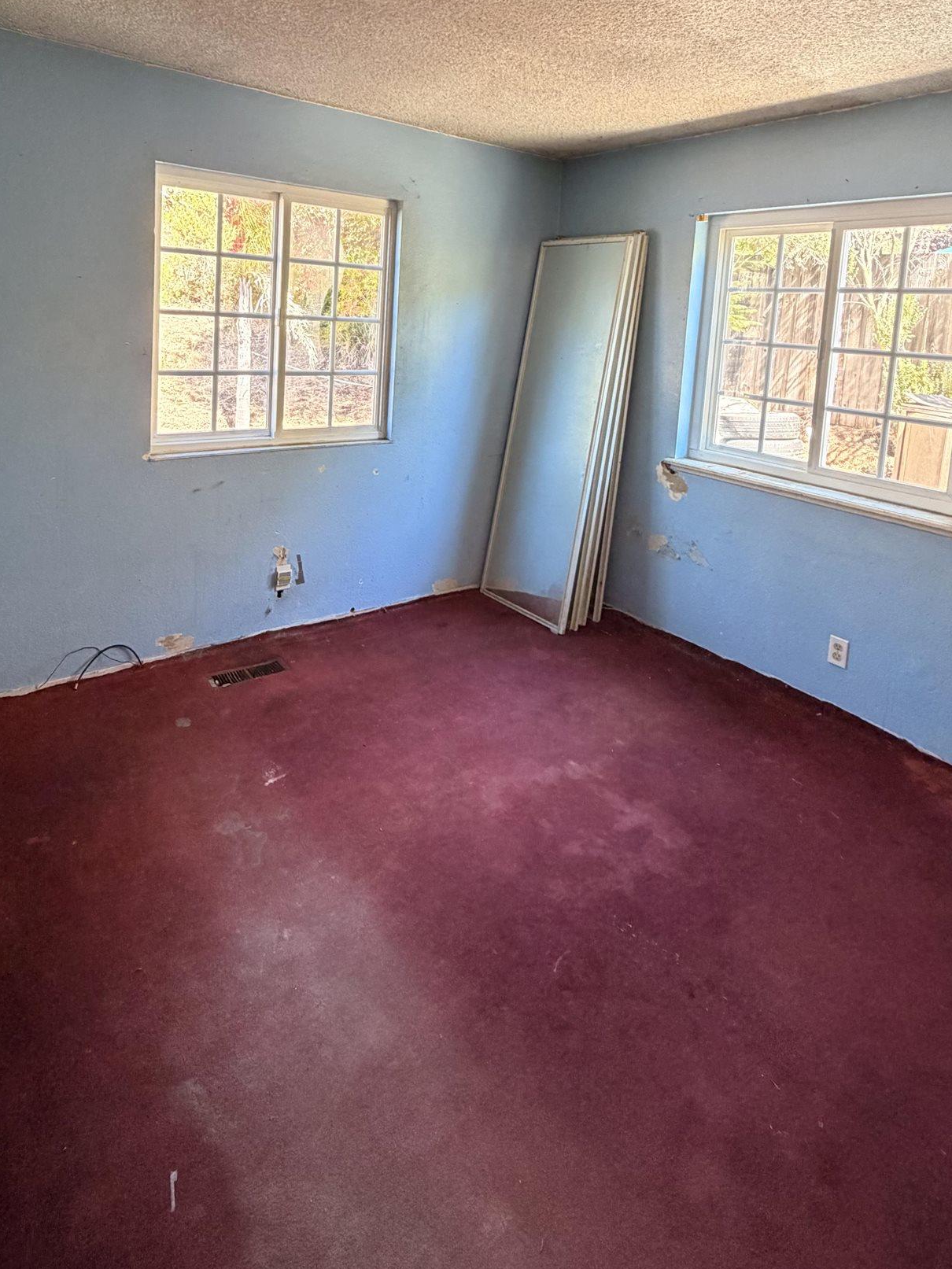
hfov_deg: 65.8
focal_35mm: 20
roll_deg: -3.9
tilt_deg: -6.5
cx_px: 425
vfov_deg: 78.0
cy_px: 385
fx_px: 733
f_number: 2.2
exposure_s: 1/74
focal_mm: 2.22
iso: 320
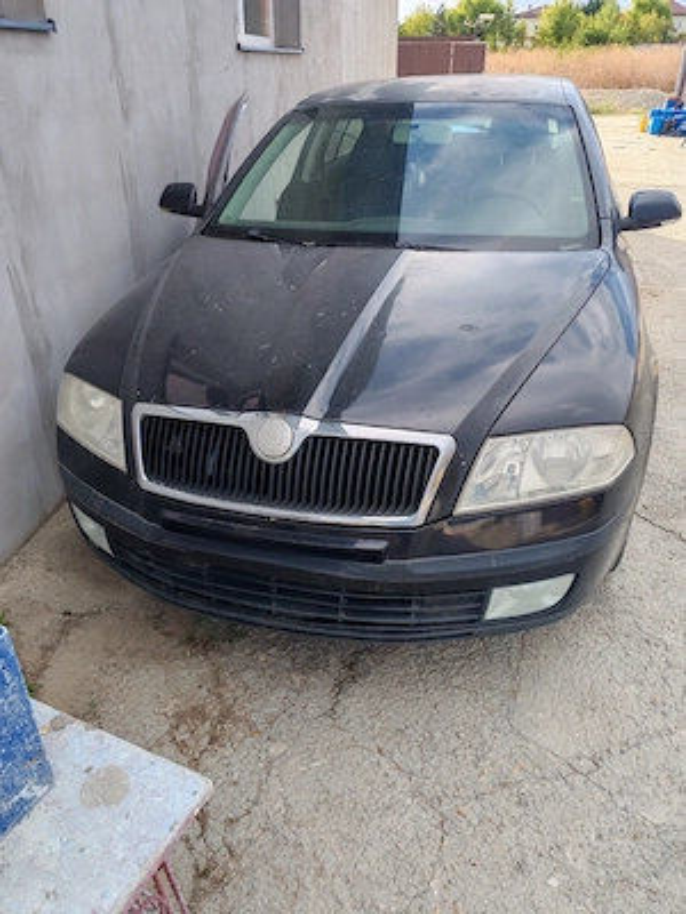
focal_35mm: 27
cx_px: 343
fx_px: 713
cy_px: 457
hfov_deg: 51.4
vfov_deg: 65.3
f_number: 1.95
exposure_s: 1/714
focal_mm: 5.52
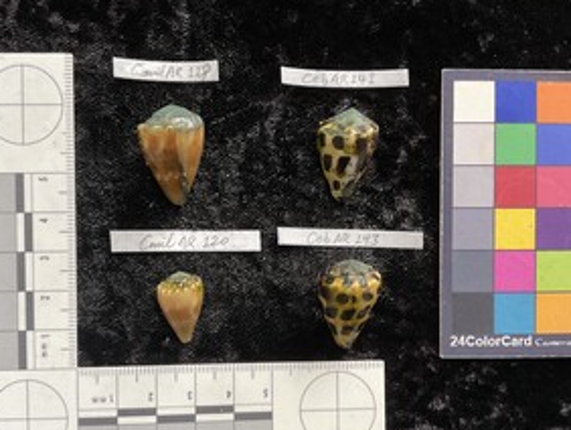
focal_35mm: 36
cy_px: 240
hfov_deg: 51.3
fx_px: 594
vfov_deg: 39.7
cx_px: 279
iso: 160
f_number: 1.8
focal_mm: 3
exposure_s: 1/60
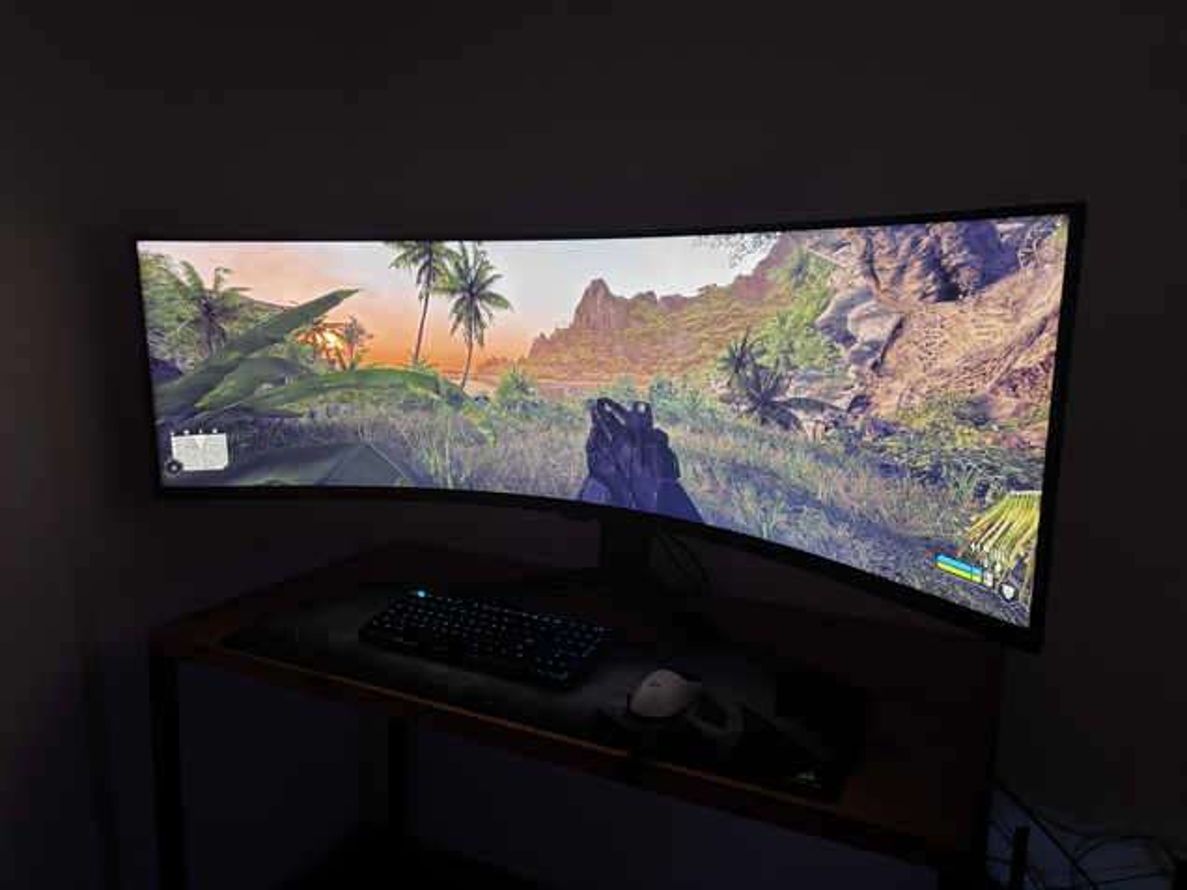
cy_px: 445
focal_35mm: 26
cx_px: 594
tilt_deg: -9.4
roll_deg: -0.9
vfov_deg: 53.1
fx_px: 892
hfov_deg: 67.3
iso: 320
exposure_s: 1/60
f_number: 1.6
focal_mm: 5.96
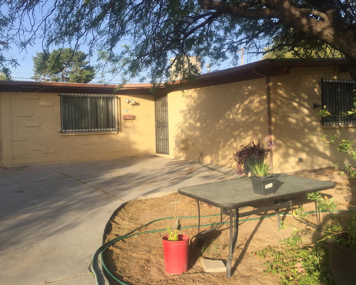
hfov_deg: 54.2
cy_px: 135
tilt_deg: -1.4
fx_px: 348
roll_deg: +1.0
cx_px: 175
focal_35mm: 33
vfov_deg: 44.5
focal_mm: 4.15
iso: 32
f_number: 2.2
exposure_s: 1/1099
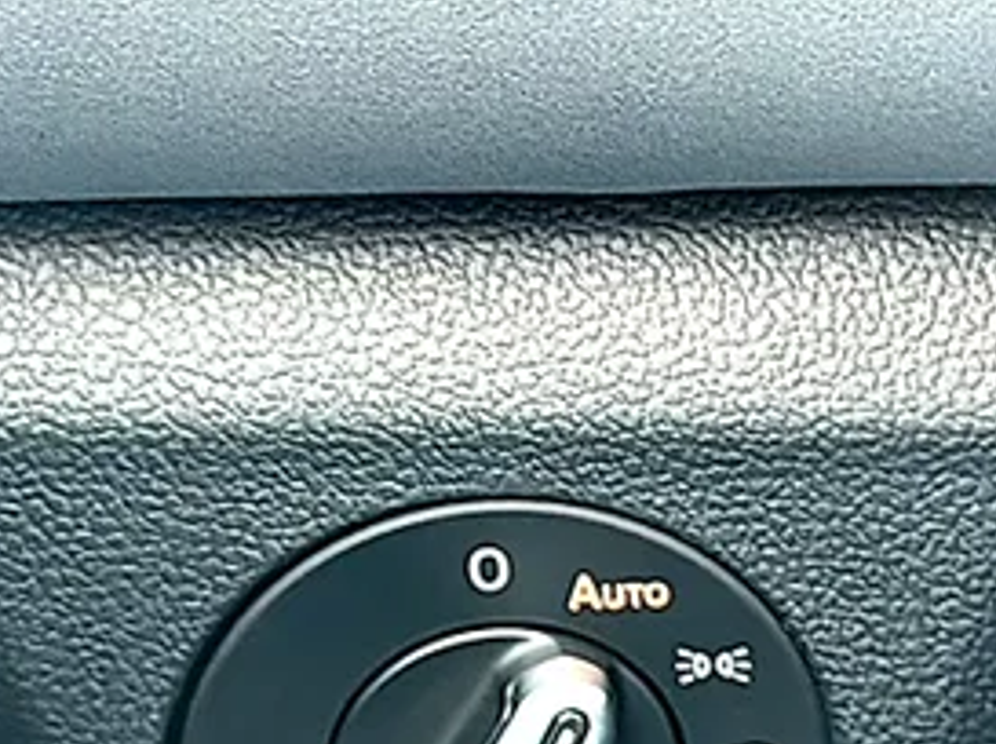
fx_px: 2730
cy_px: 388
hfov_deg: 20.7
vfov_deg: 15.5
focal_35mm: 95
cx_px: 544
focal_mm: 6.86
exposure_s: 1/62
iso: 64
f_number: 1.78
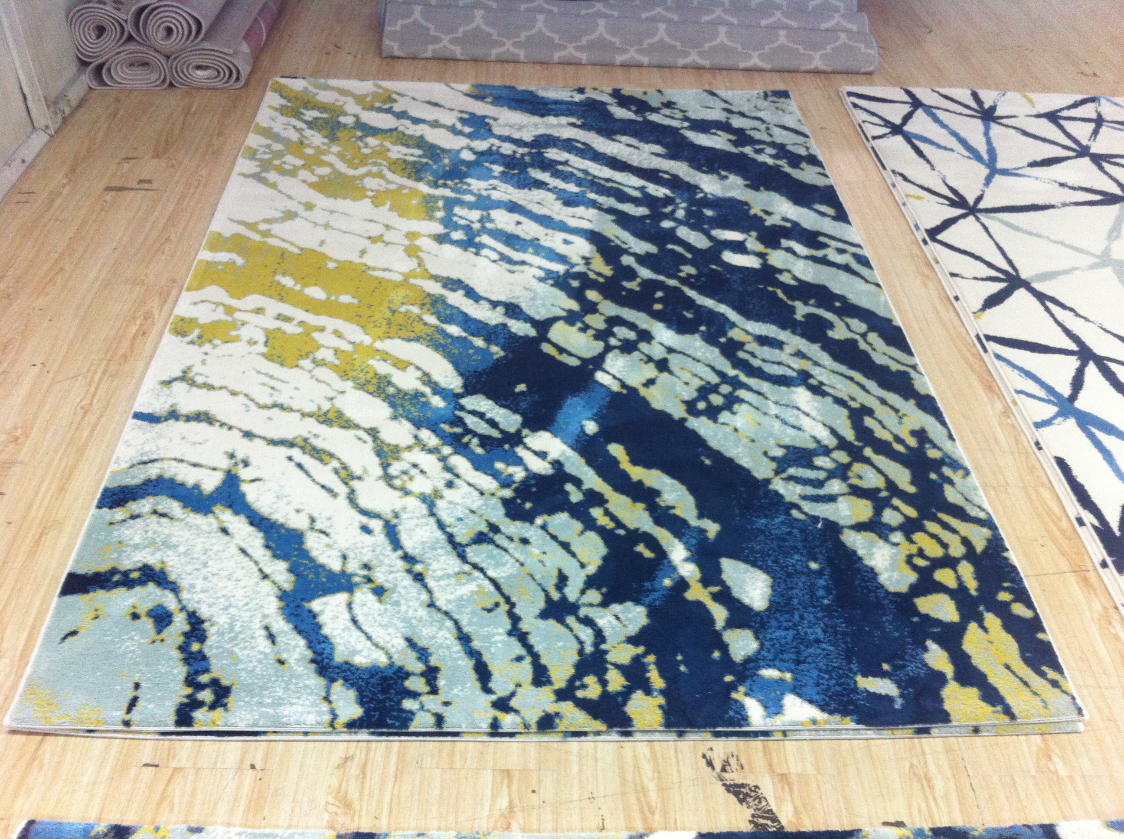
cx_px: 562
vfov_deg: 40.6
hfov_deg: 52.7
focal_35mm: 35
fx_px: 1135
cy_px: 420
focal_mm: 3.85
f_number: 2.8
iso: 160
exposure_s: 1/15
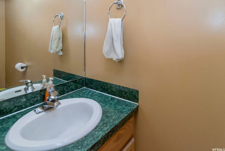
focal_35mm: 18
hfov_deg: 89.9
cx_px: 112
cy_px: 76
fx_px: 113
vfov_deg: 67.5
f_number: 5
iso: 200
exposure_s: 1/60
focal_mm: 12
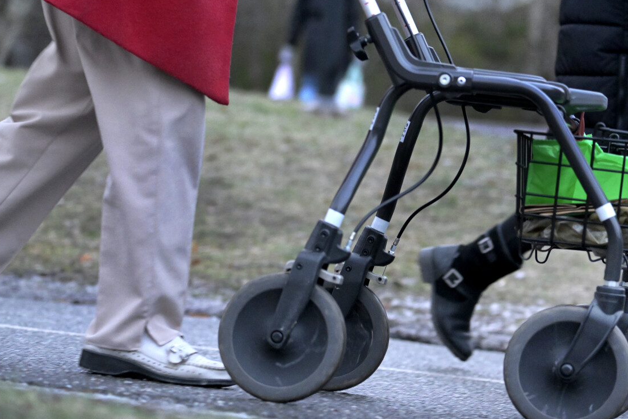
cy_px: 188
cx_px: 346
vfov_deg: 7.3
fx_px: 3280
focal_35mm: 188
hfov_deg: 10.9
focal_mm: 130
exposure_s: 1/160
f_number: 4.8
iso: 4500
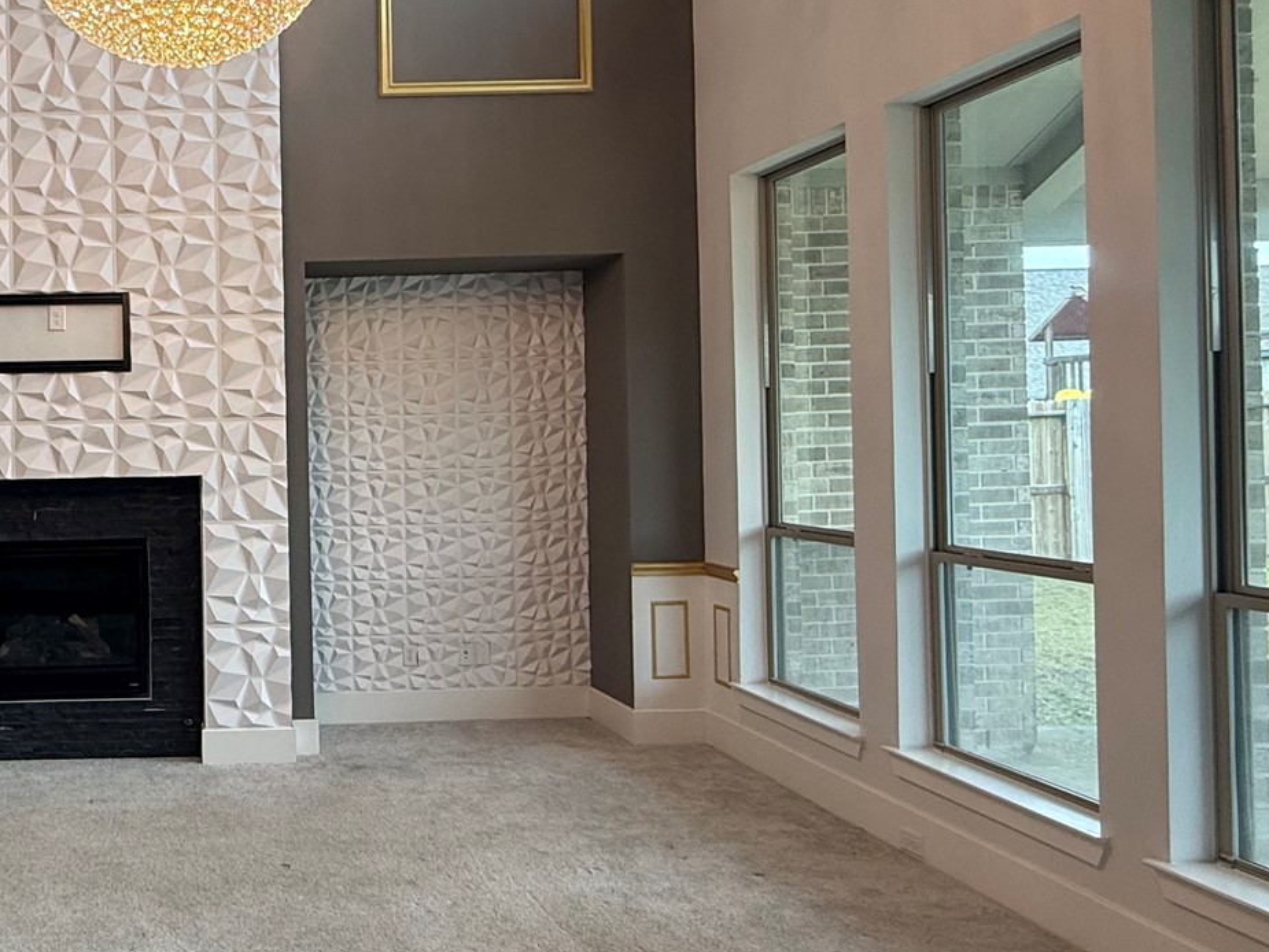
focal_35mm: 31
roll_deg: +1.1
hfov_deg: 52.4
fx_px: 1137
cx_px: 165
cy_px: 433
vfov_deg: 45.4
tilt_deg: +1.2
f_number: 2.2
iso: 125
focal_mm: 2.22
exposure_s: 1/120
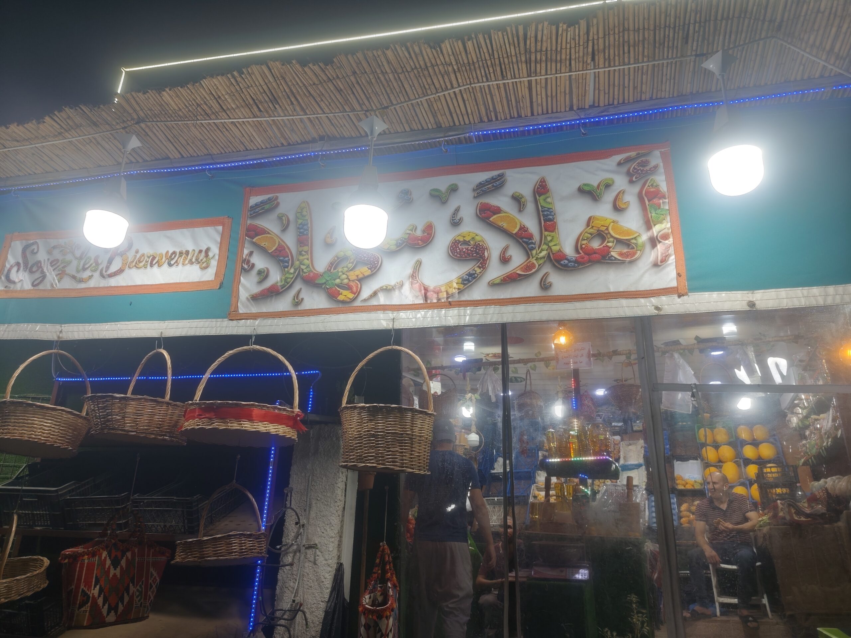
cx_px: 426
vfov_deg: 58.9
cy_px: 319
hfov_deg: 73.9
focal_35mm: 23
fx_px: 565
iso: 250
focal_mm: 6.19
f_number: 1.65
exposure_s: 1/100
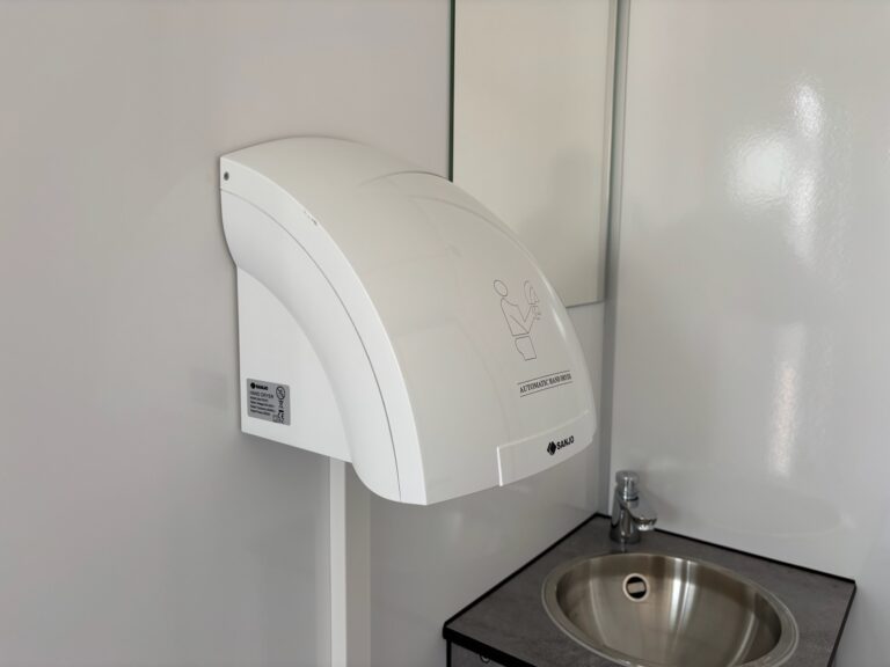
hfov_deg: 67.3
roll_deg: -0.5
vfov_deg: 53.1
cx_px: 445
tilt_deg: -8.2
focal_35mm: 26
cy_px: 334
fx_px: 668
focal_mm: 5.96
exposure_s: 1/161
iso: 40
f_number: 1.6
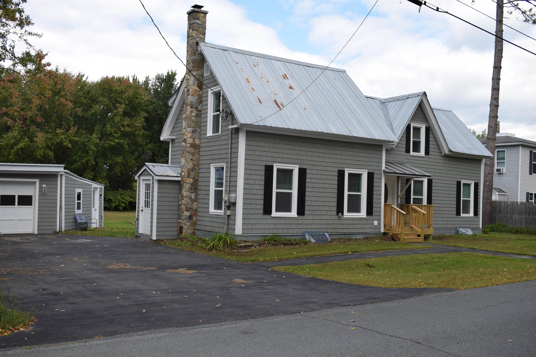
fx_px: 536
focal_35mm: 36
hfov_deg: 53.1
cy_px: 178
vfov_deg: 36.9
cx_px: 268
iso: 100
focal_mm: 24
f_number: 7.1
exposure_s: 1/200
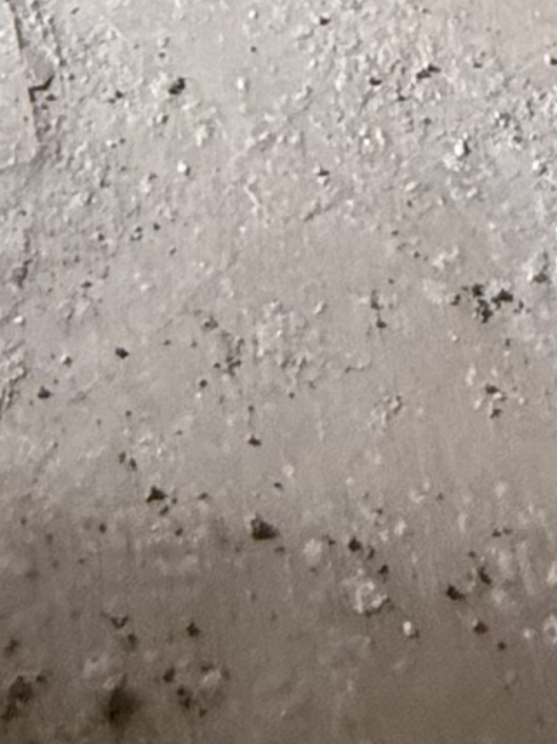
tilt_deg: +2.6
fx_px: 1803
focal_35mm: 84
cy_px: -1368
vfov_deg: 12.3
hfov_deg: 17.5
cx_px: 225
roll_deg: +4.7
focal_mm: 2.22
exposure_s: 1/99
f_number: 2.2
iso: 320
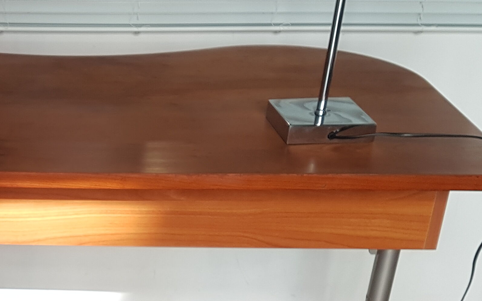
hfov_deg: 28.1
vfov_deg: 18.2
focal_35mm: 70
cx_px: 38
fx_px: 920
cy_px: 283
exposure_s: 1/50
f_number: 1.7
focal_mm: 4.2
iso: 50
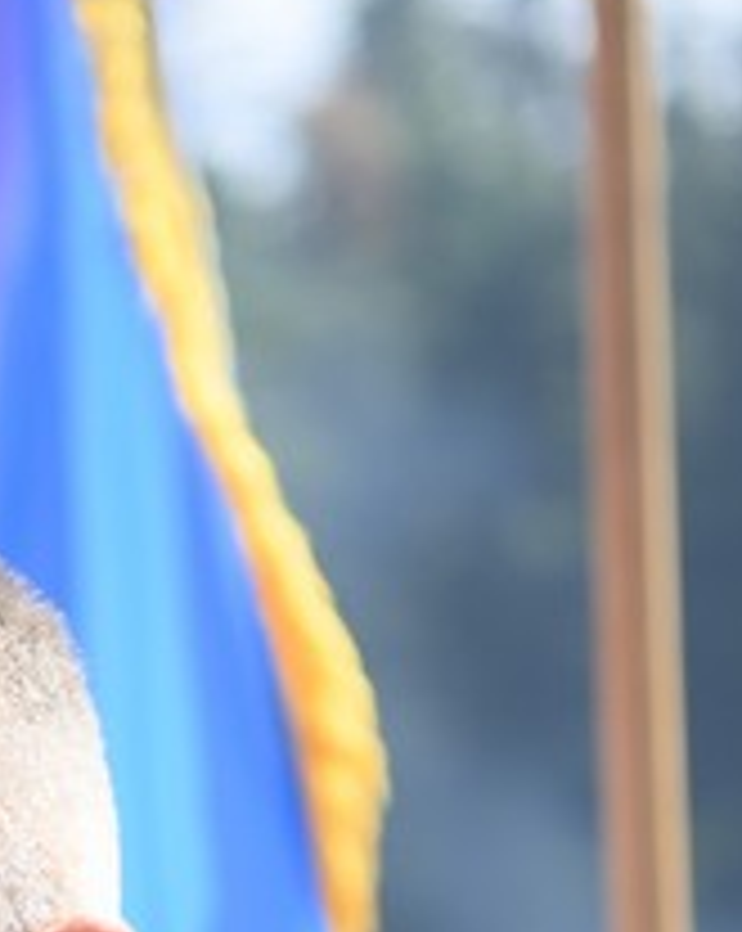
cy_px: 1060
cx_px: -310
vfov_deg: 7.6
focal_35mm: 254
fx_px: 6988
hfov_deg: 6.0
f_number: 2.8
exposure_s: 1/1600
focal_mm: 70
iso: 250
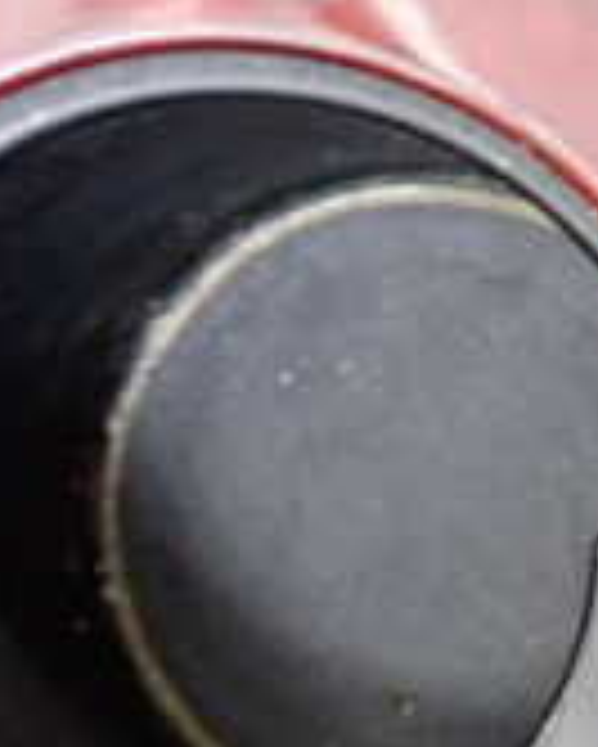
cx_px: 1012
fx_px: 2343
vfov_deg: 18.0
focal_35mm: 106
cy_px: 504
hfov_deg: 13.3
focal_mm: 5.4
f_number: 2.3
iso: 800
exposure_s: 1/25
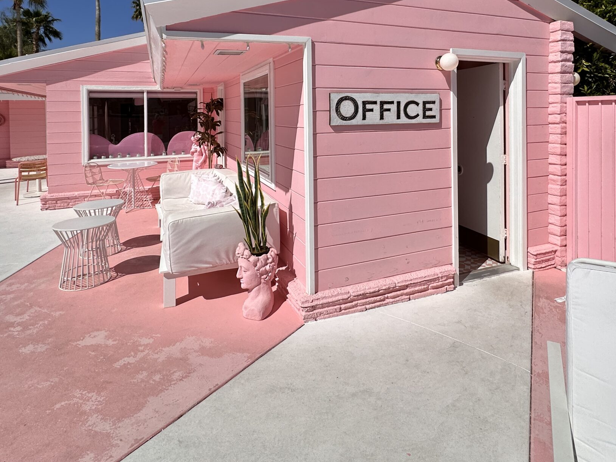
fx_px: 392
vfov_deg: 58.2
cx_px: 327
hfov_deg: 76.3
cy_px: 120
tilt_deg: +0.1
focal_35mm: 22
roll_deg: +0.9
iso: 50
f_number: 2.2
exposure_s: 1/7813
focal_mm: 2.22
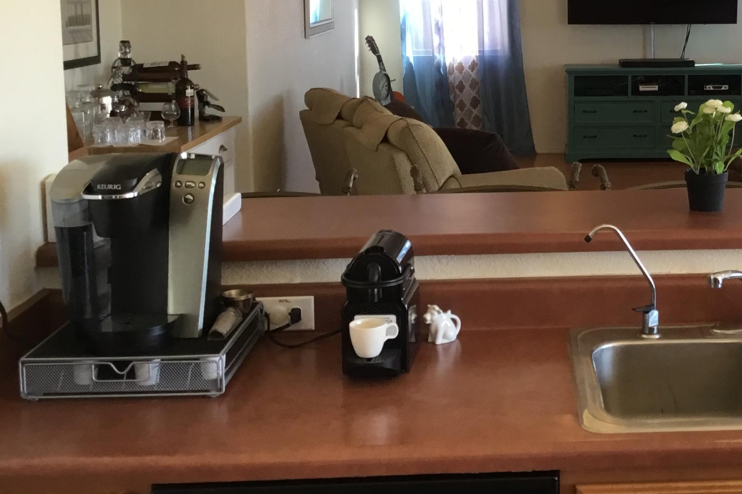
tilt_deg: -6.9
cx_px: 588
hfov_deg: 33.5
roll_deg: +0.5
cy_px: 96
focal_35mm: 58
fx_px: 1195
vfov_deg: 23.0
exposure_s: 1/30
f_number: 2.4
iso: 32
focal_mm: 3.3
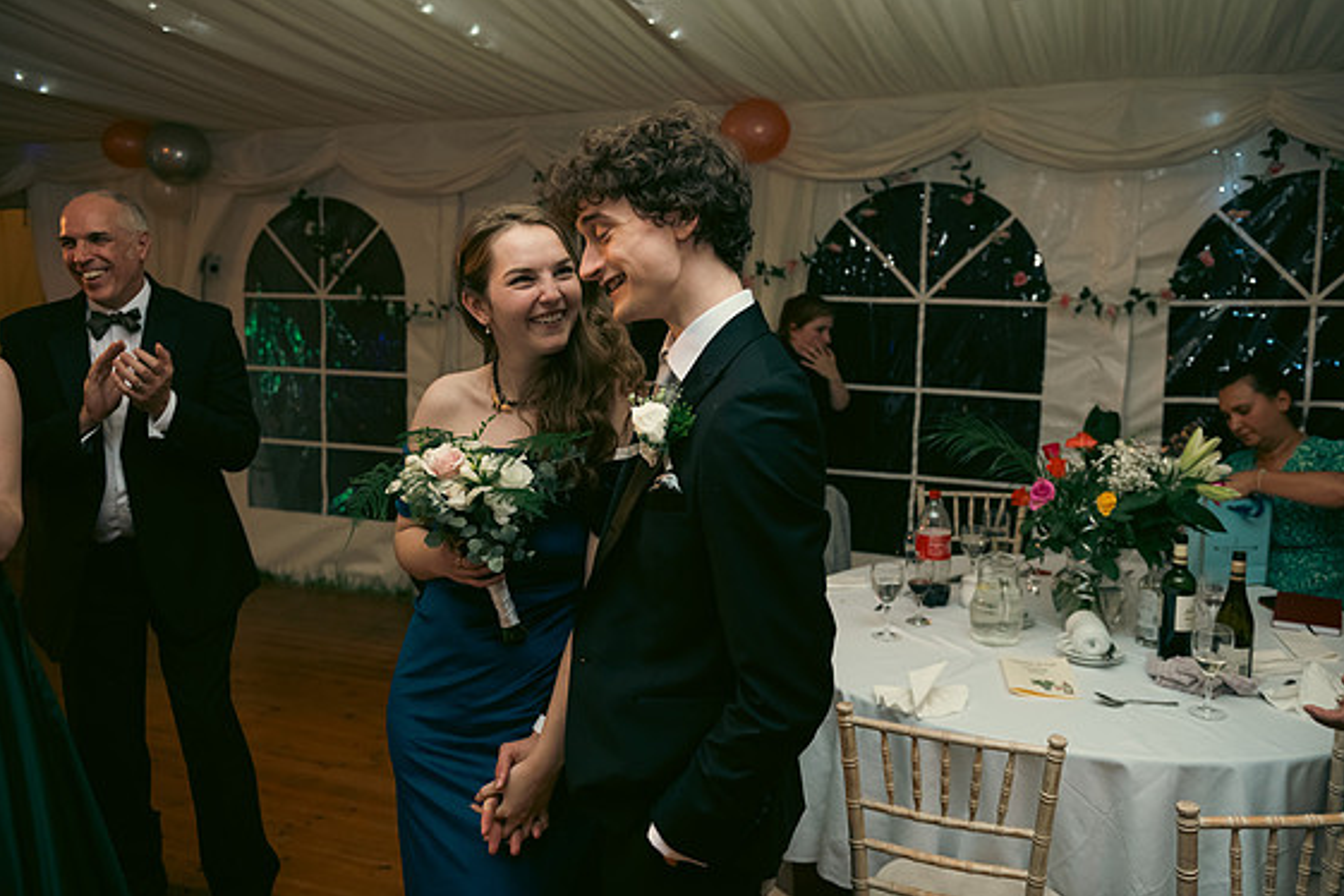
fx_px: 1120
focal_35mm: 30
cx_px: 688
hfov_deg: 61.9
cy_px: 440
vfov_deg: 43.6
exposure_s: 1/160
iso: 800
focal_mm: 29
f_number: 3.5
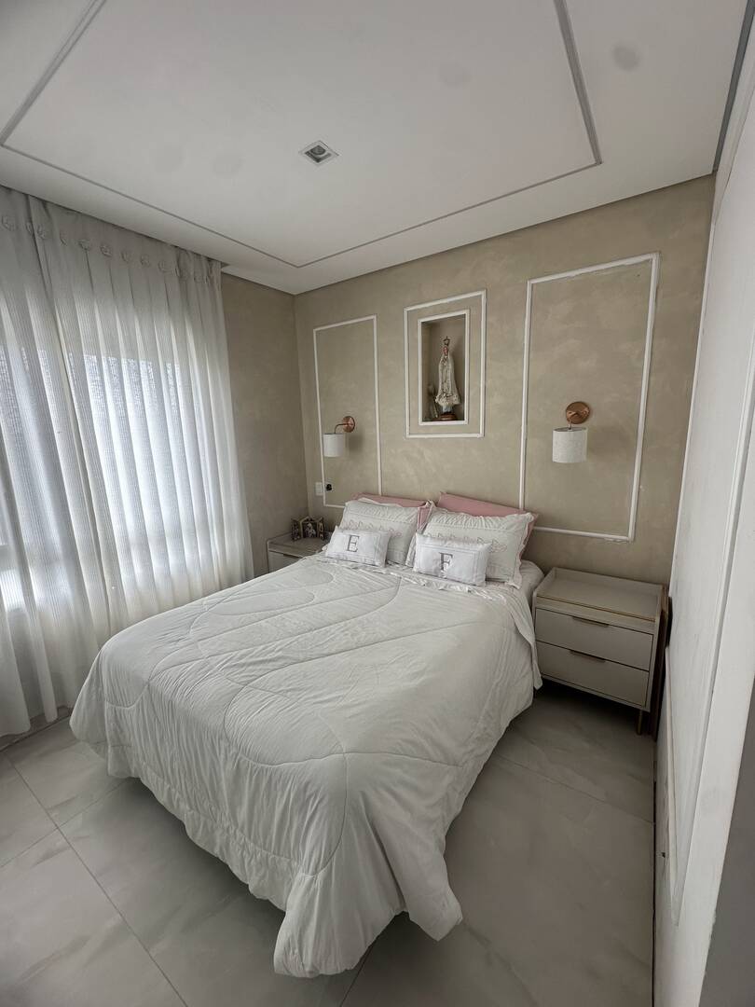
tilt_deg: -9.9
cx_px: 378
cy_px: 504
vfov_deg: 102.1
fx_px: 407
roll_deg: +1.0
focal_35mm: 14
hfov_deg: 85.7
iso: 80
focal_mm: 2.22
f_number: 2.2
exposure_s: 1/99
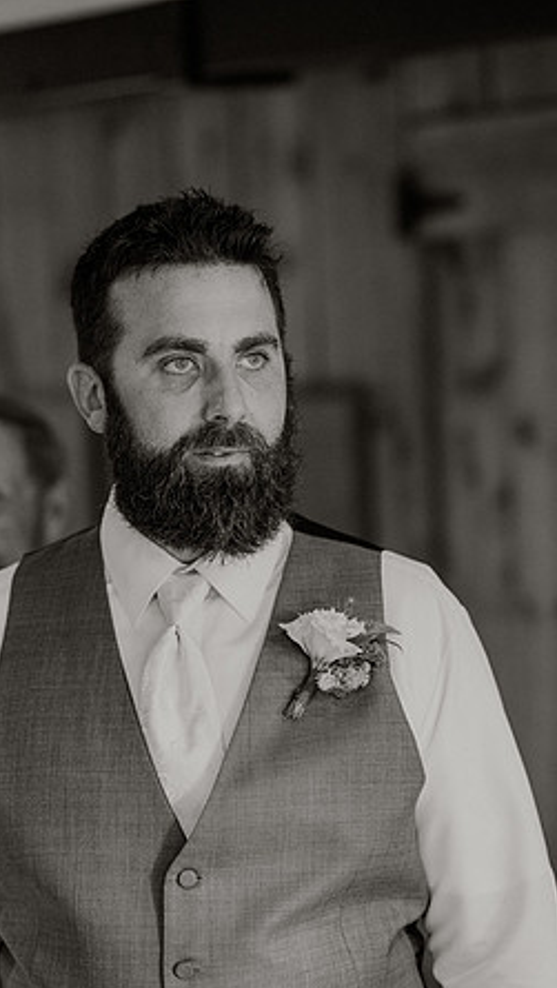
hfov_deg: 10.9
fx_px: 2908
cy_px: 497
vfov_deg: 19.3
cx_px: 250
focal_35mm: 111
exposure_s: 1/125
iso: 3200
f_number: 2.8
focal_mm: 105
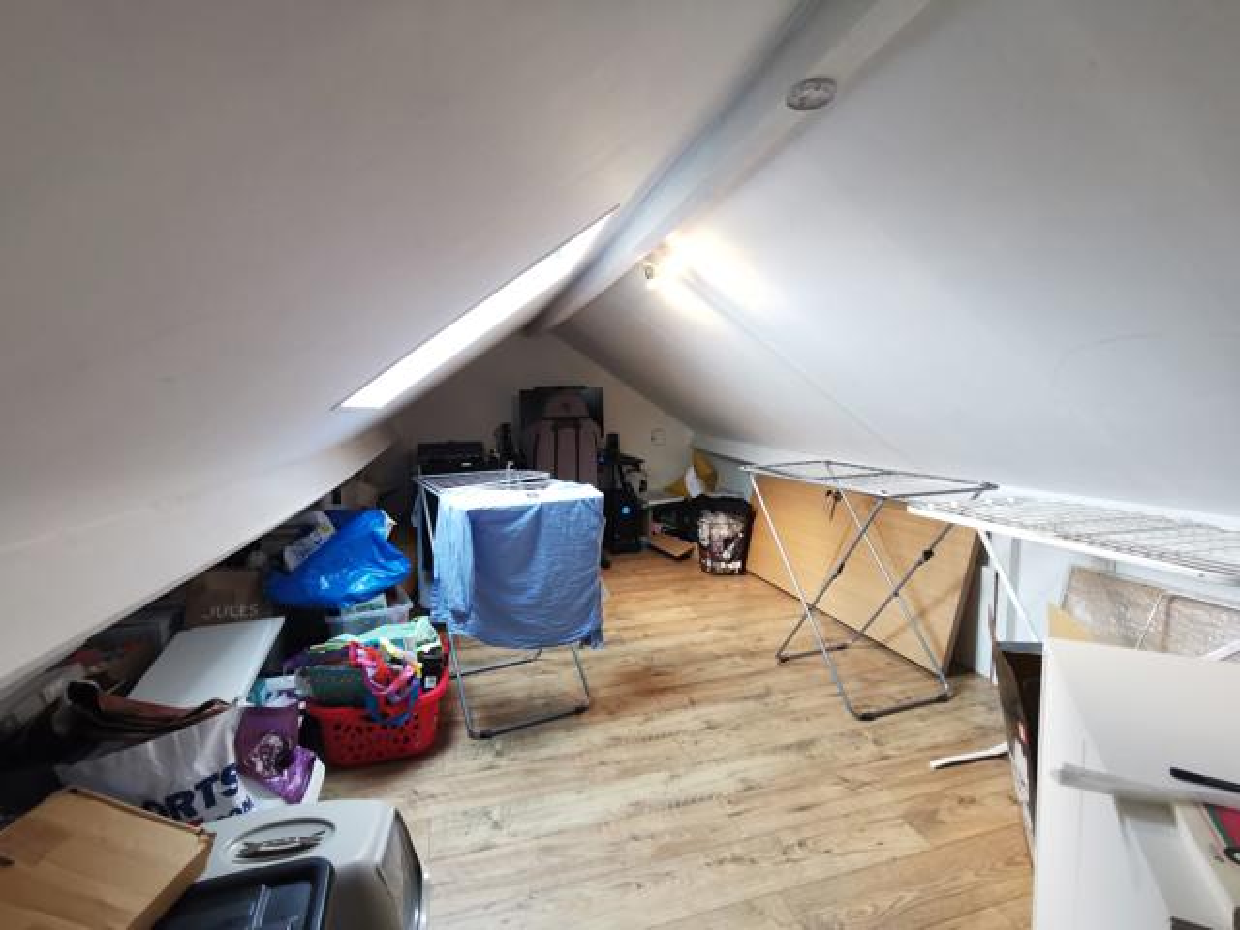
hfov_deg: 91.0
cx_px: 620
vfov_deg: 74.7
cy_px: 465
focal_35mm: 17
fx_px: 609
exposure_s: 1/25
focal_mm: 2.26
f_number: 2.2
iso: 320
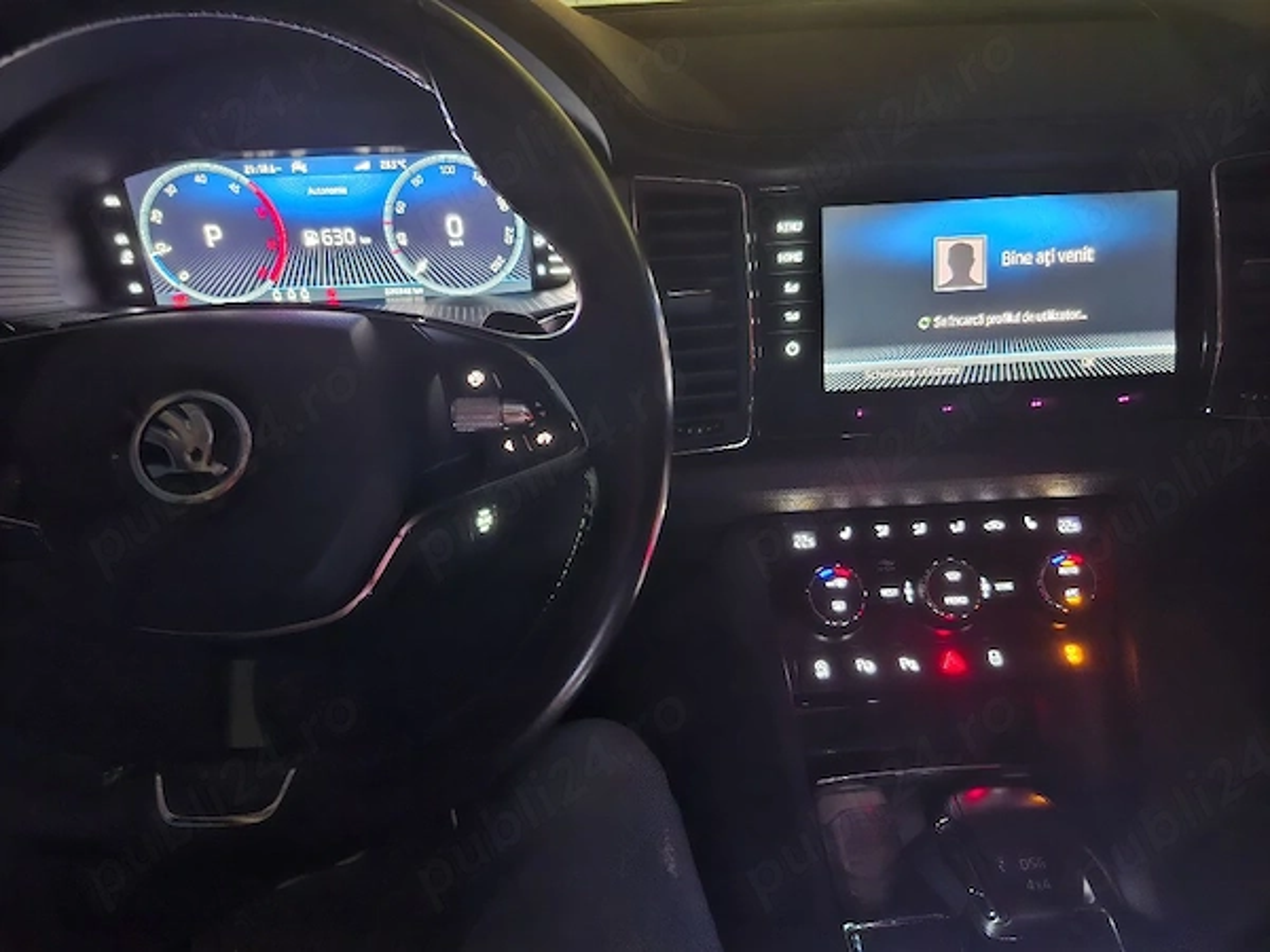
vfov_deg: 58.9
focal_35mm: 23
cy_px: 476
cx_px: 635
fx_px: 844
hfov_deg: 73.9
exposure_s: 1/4
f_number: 1.8
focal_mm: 5.54
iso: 2000
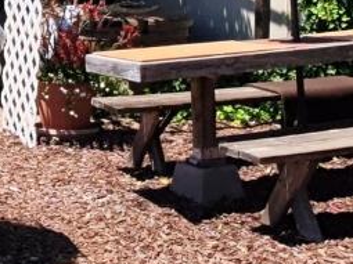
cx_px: -4
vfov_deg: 14.9
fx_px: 958
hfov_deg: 20.2
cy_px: -93
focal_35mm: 94
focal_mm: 16
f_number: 2.55
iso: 100
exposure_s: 1/138
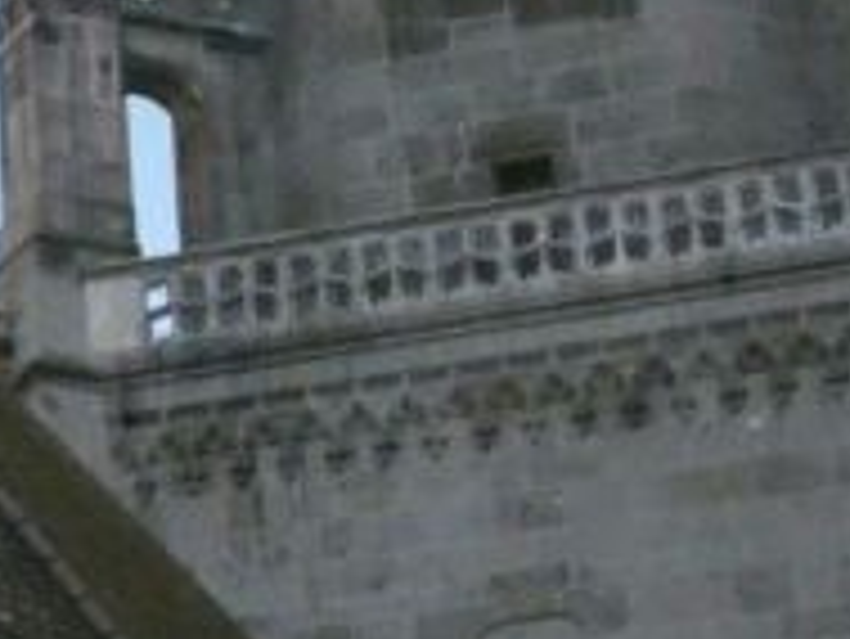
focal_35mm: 381
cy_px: -436
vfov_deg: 3.9
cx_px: -841
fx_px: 9361
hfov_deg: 5.1
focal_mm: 16
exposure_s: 1/15
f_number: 4.7
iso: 1600
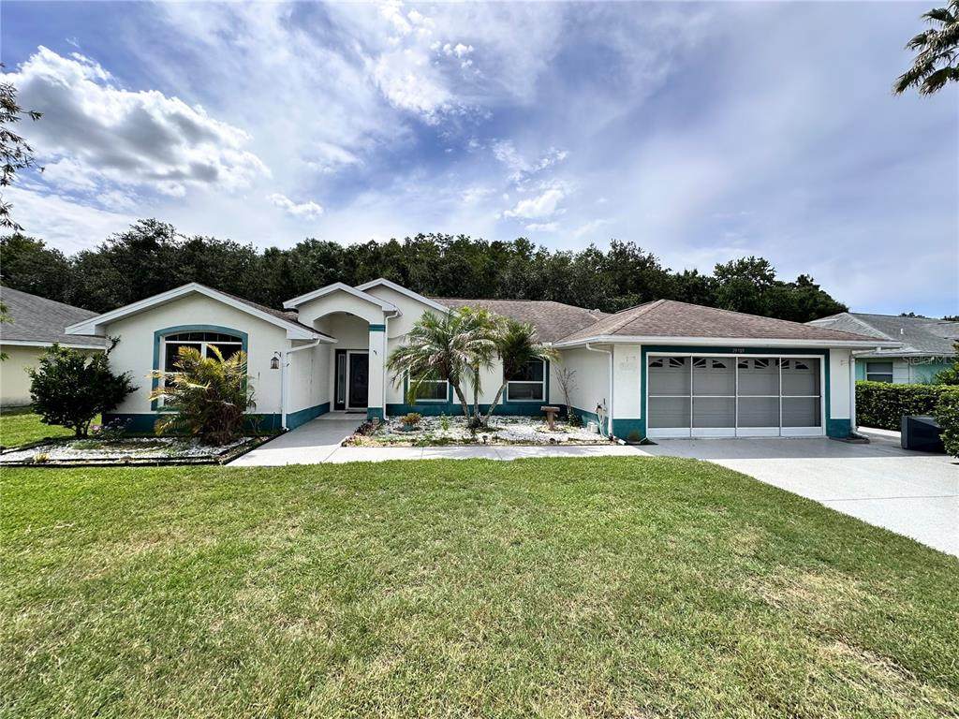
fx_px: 388
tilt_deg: +1.6
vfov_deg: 85.7
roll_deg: +1.2
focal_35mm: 14
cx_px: 480
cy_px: 360
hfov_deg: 102.1
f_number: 2.2
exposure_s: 1/1855
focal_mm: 2.22
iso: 50
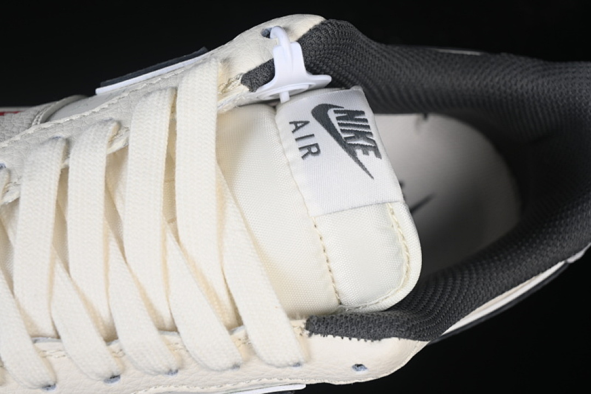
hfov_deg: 27.0
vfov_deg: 18.2
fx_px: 1231
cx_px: 296
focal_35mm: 75
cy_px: 197
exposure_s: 1/80
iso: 160
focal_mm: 50
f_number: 7.1
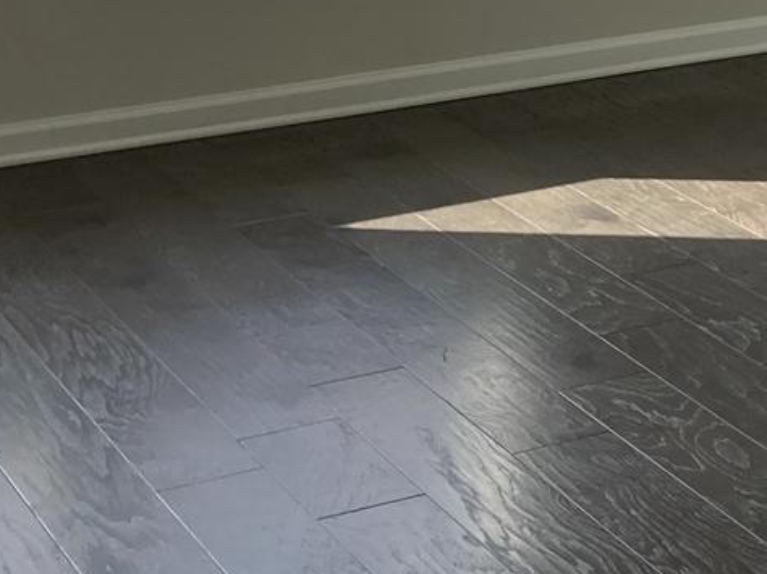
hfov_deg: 14.8
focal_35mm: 121
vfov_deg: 12.0
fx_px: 2680
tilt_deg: -8.9
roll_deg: -0.3
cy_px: -68
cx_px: 1233
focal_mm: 3.99
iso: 20
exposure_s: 1/198
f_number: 1.8
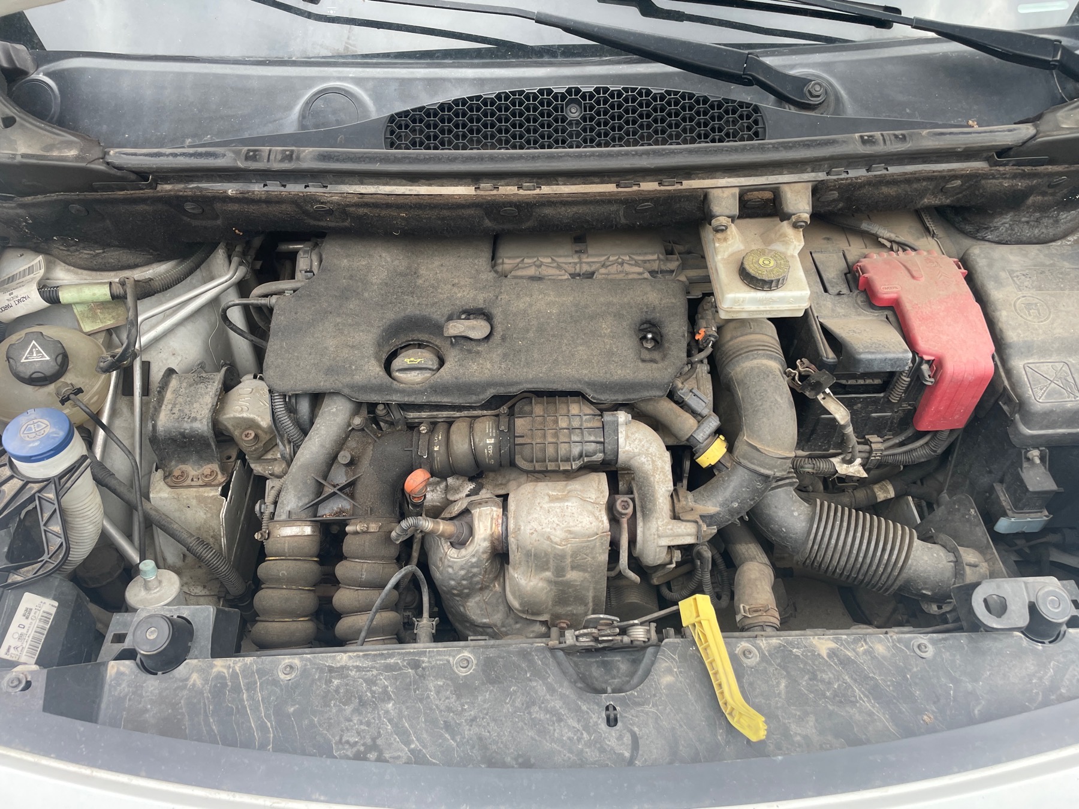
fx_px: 810
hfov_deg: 67.3
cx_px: 540
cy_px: 404
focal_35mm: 26
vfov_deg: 53.1
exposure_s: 1/198
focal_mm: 4.2
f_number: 1.6
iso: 32
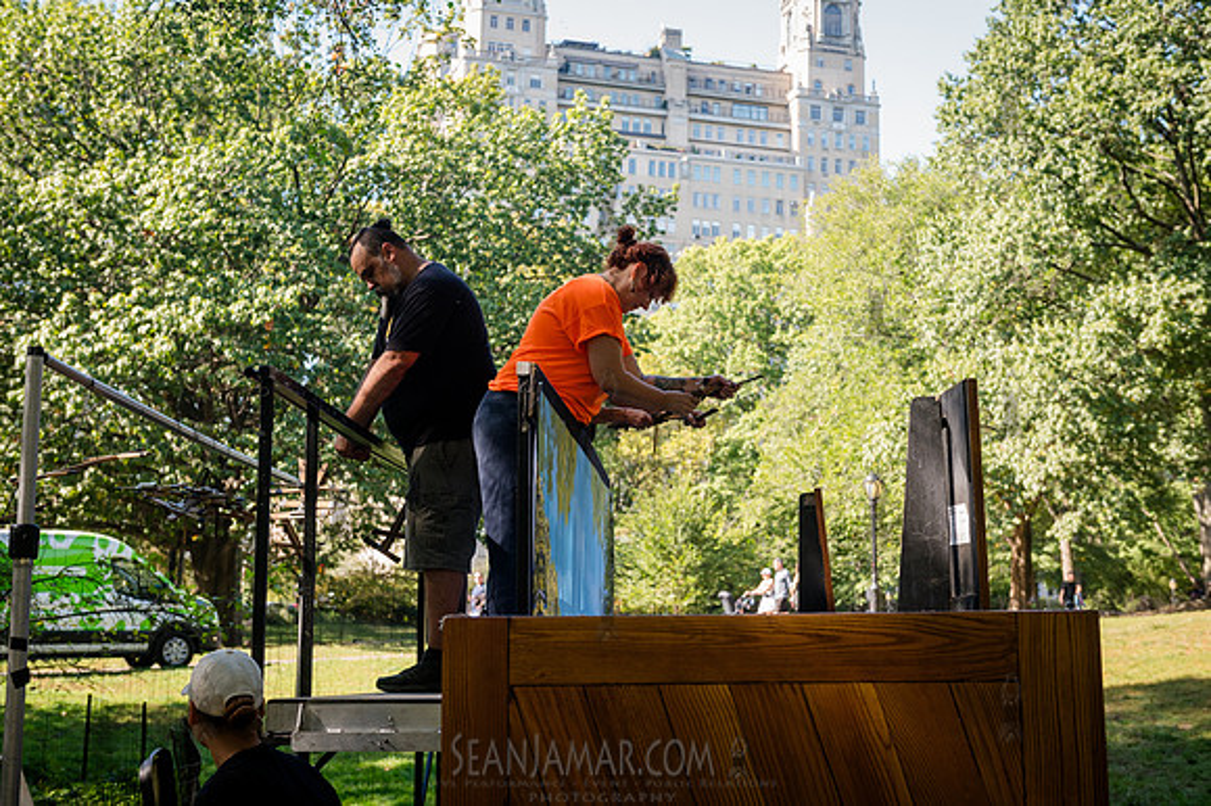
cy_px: 403
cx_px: 606
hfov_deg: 41.1
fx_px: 1614
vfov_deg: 28.0
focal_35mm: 48
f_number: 4.5
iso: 1000
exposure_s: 1/640
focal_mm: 48
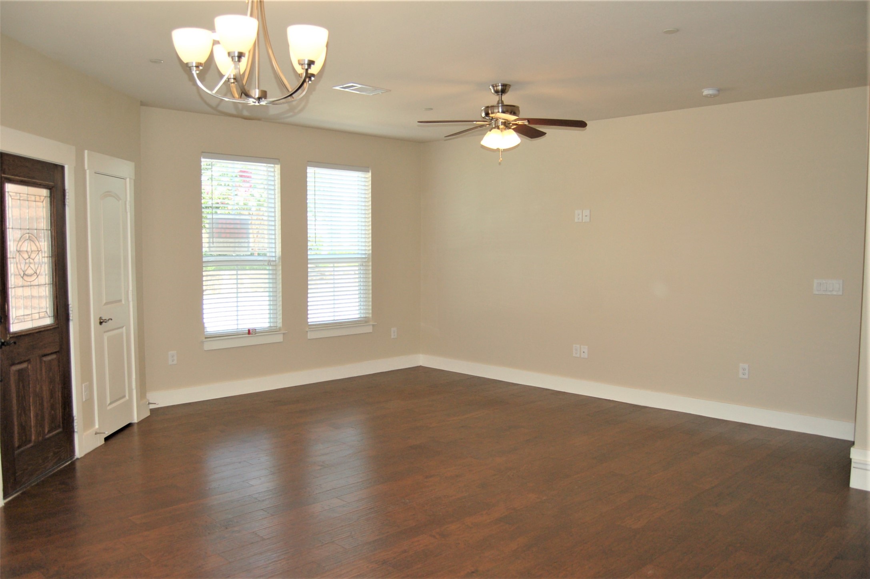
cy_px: 290
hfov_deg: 67.4
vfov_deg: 47.8
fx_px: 652
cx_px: 435
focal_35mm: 27
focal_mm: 18
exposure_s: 1/125
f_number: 3.5
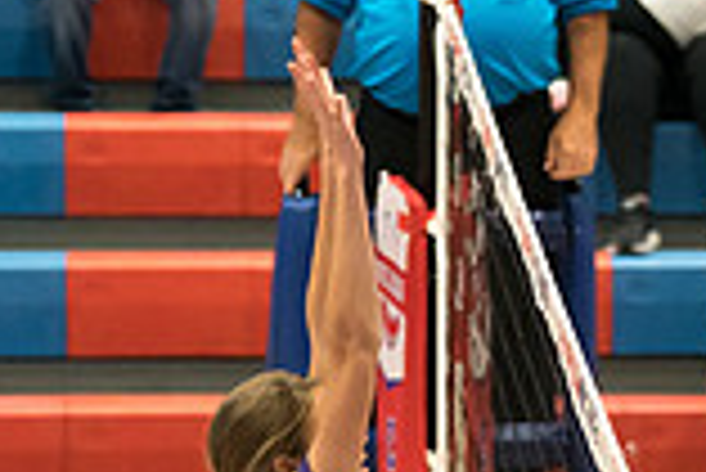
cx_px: 1101
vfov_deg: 2.7
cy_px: 561
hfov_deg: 4.0
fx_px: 10011
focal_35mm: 510
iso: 4000
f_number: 2.8
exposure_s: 1/1000
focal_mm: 108
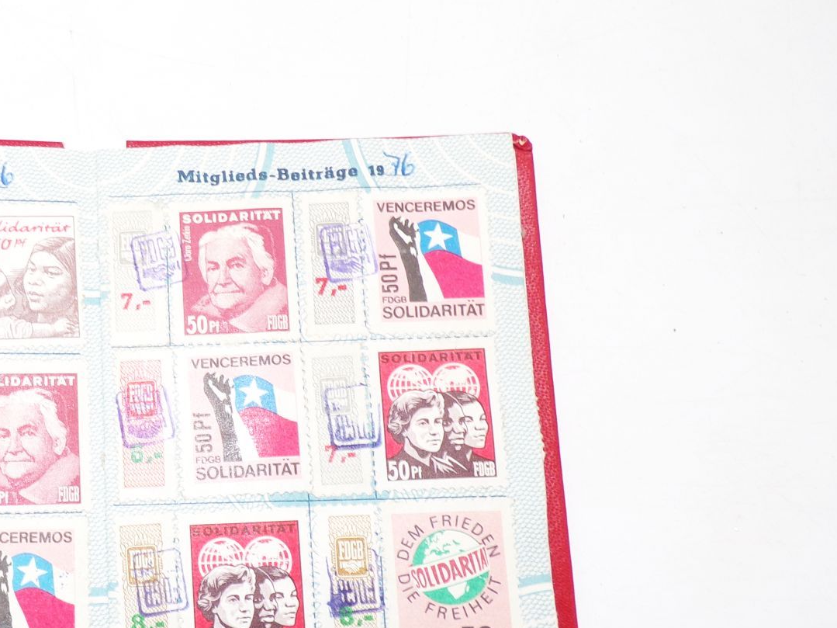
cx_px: 129
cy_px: 435
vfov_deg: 34.7
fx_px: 991
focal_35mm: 41
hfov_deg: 43.0
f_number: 4.4
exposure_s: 1/34
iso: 80
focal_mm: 4.3
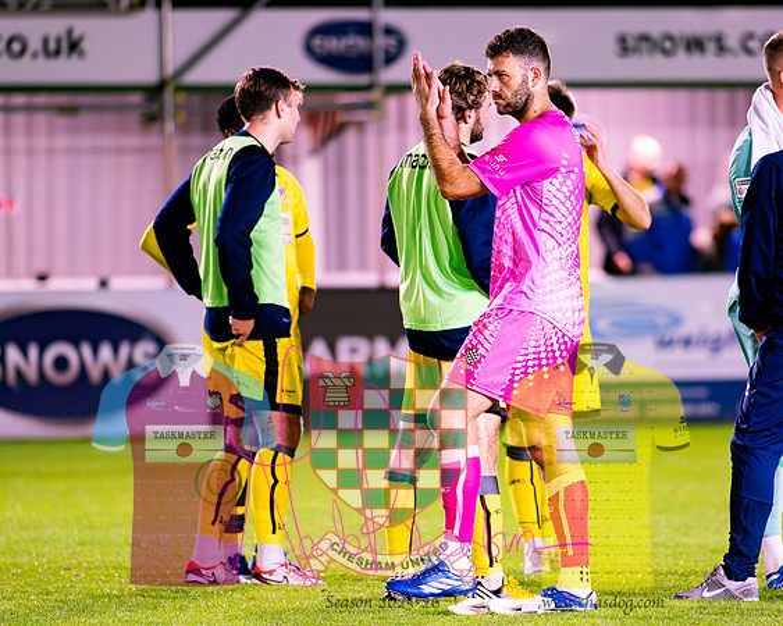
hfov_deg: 4.0
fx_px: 11297
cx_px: 508
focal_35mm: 488
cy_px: 288
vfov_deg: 3.2
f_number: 4.5
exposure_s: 1/640
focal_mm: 400
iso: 10000
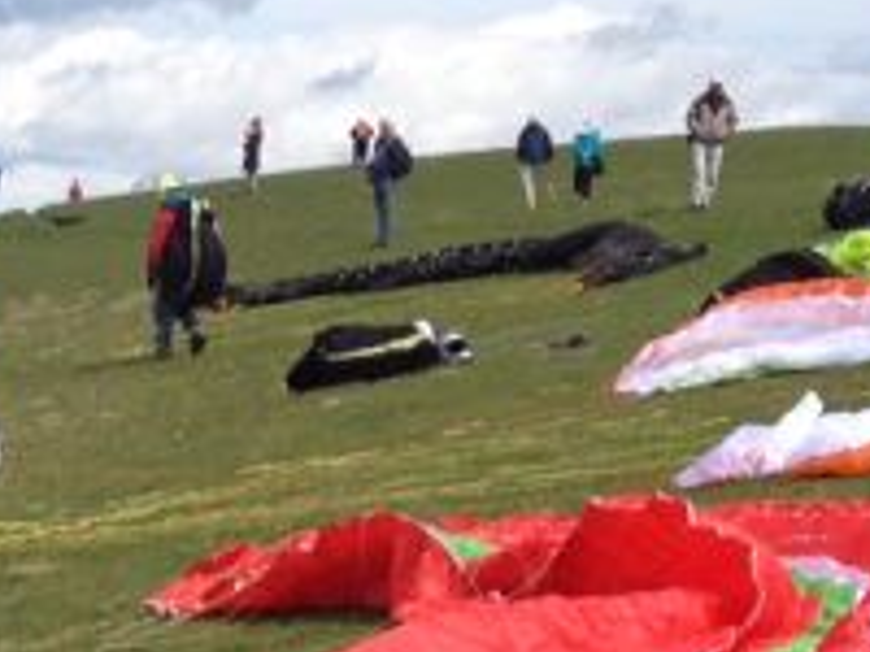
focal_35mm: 179
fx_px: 4499
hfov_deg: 10.7
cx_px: -322
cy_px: 626
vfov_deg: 8.3
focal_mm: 4.28
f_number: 2.4
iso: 50
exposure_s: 1/2304
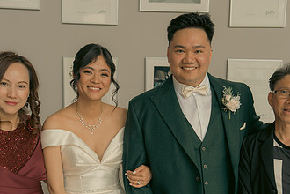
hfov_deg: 34.5
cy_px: 154
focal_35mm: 58
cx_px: 148
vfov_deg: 23.1
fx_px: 467
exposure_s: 1/160
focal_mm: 33
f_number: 3.5
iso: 200
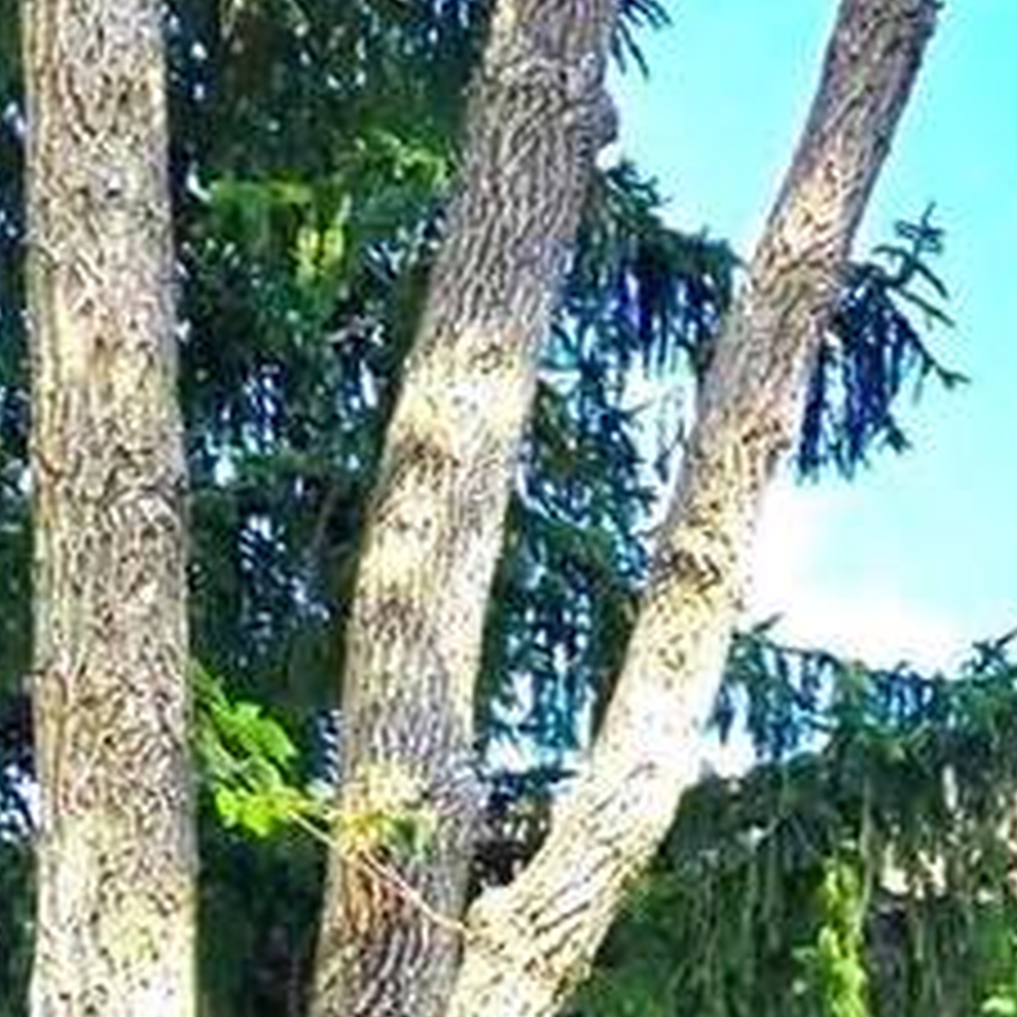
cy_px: 2038
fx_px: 3822
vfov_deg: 13.1
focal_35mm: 115
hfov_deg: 11.9
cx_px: 2520
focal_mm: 6.3
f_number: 1.7
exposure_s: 1/2000
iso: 80
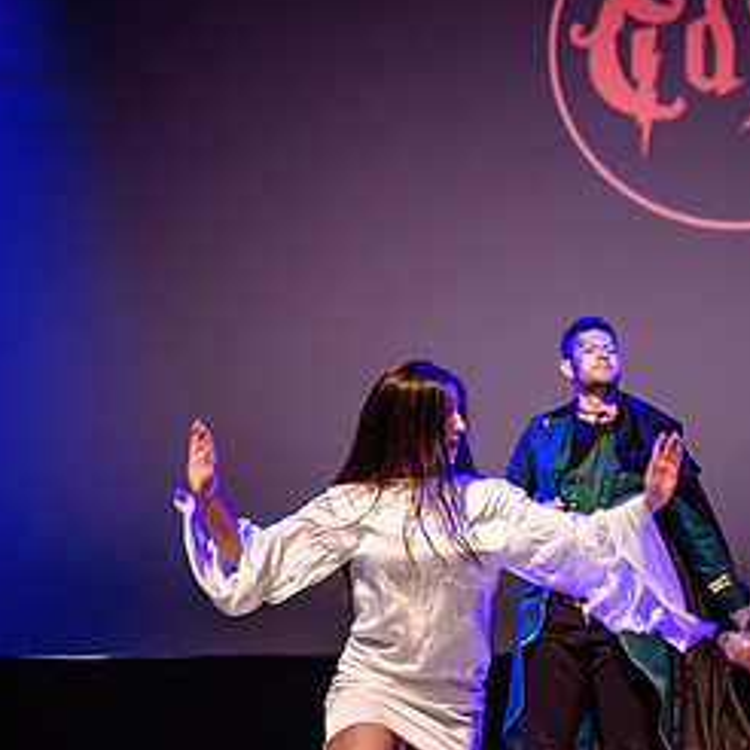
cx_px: 756
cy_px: 568
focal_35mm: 111
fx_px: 2721
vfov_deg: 15.6
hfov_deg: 15.4
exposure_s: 1/200
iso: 1600
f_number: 2.8
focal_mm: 51
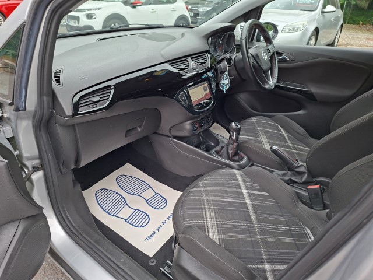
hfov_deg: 73.9
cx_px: 186
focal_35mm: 23
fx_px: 248
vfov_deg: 58.9
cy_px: 140
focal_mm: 5.54
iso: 40
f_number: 1.8
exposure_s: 1/195
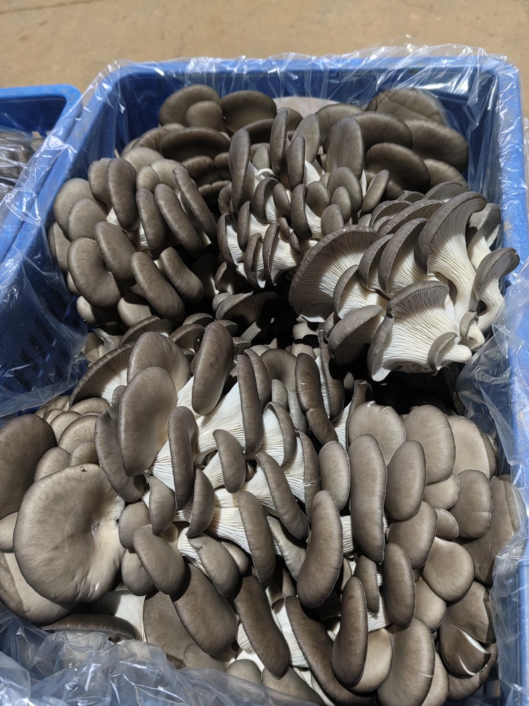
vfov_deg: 65.3
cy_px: 353
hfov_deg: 51.3
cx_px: 264
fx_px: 550
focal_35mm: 27
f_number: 1.9
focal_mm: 5.52
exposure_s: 1/33.3
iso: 160
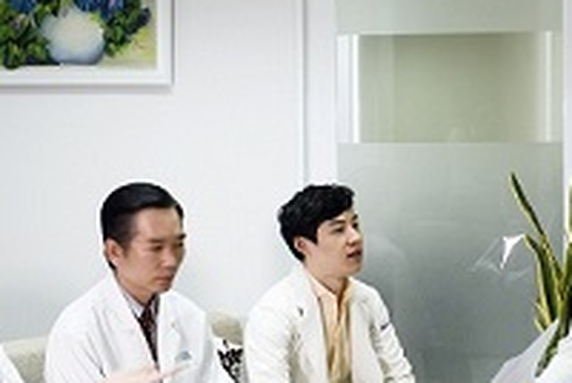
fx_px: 1484
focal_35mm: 93
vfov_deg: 14.7
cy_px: 203
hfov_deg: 21.8
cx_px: 346
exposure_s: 1/20
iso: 100
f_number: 4
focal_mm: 25
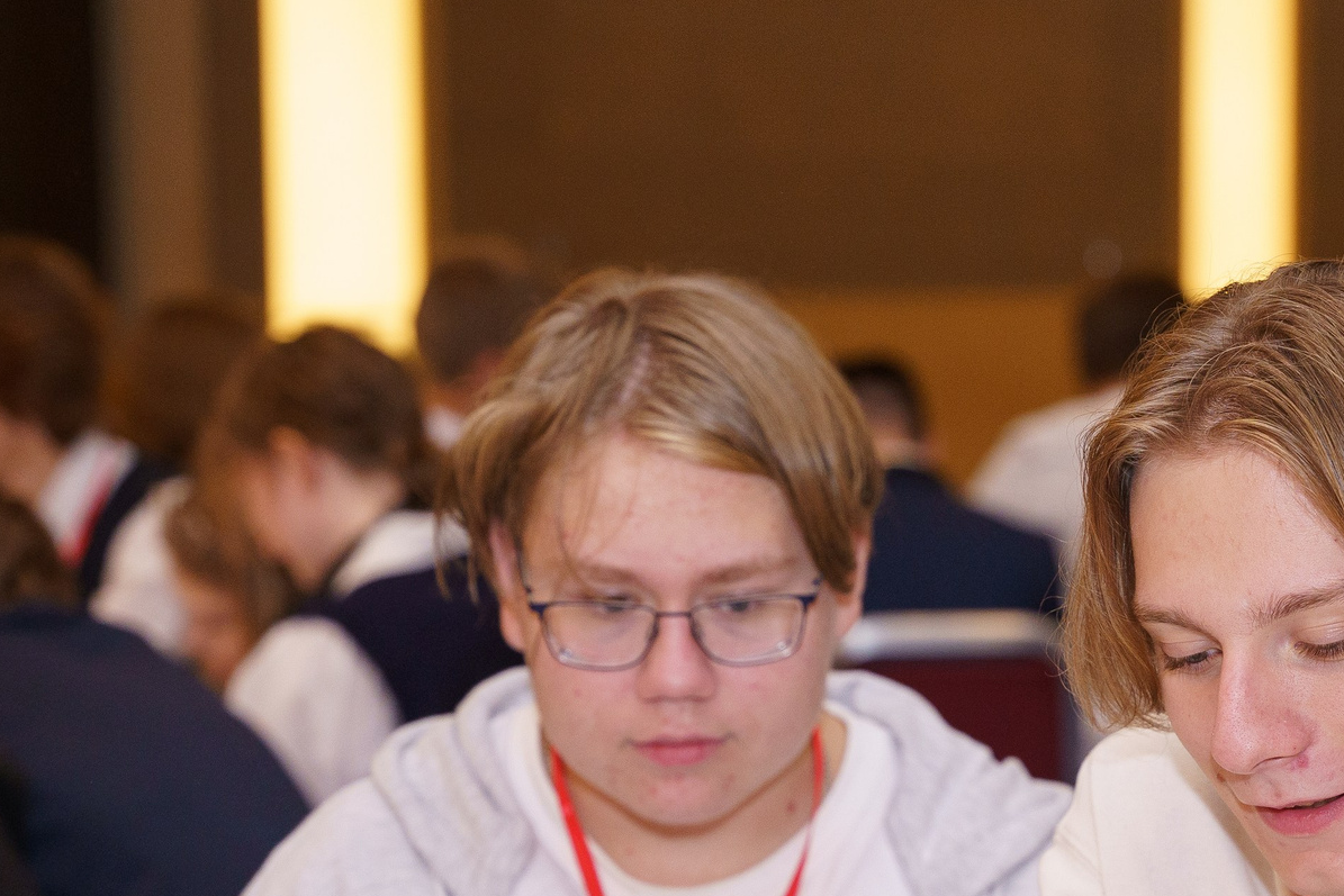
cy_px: 865
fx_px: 4928
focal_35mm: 132
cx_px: 913
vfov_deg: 10.3
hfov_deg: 15.5
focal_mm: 61.6
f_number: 3.2
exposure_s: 1/160
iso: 1600
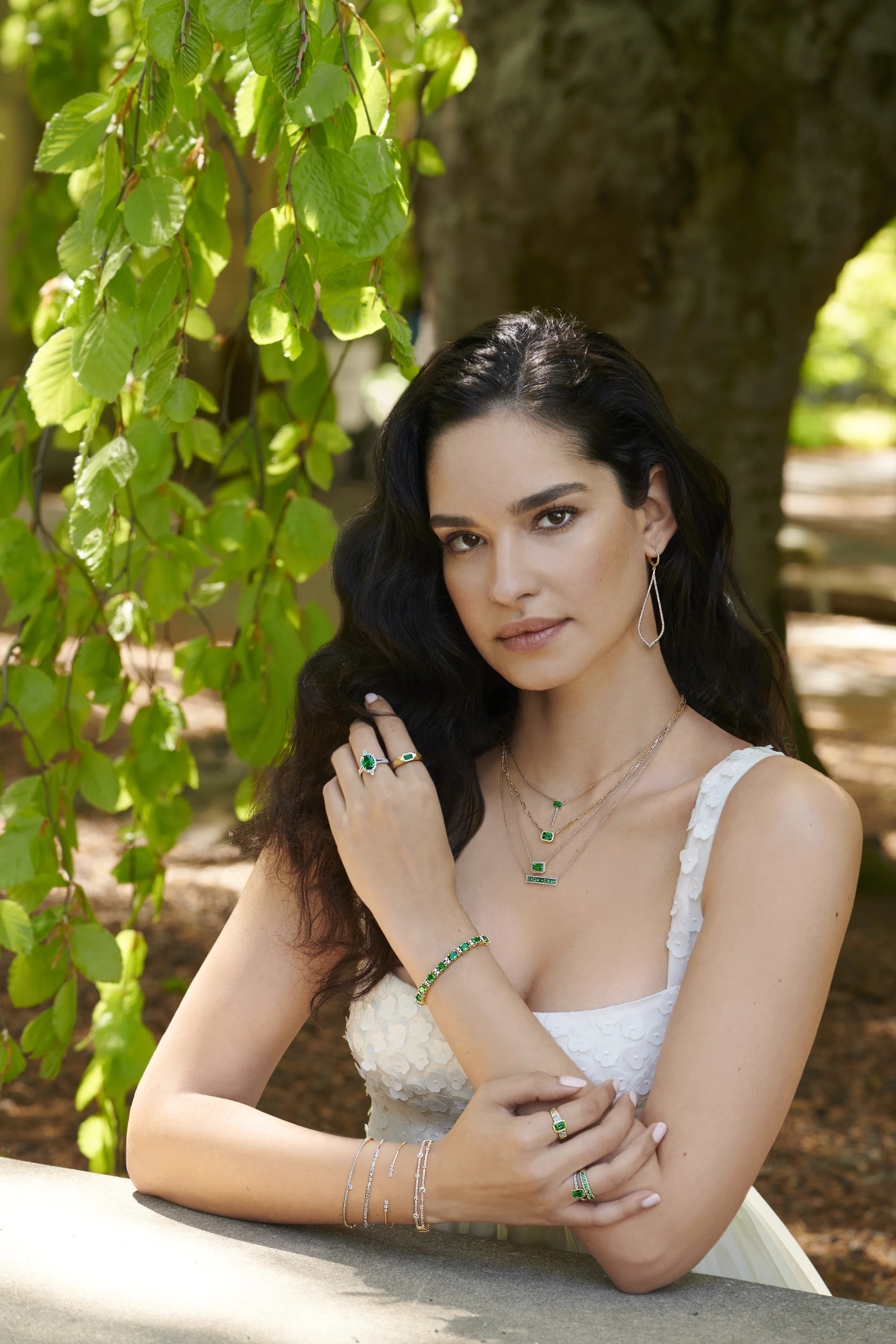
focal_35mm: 105
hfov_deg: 13.0
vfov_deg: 19.5
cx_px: 448
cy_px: 672
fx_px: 3920
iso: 400
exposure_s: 1/160
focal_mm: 105
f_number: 8
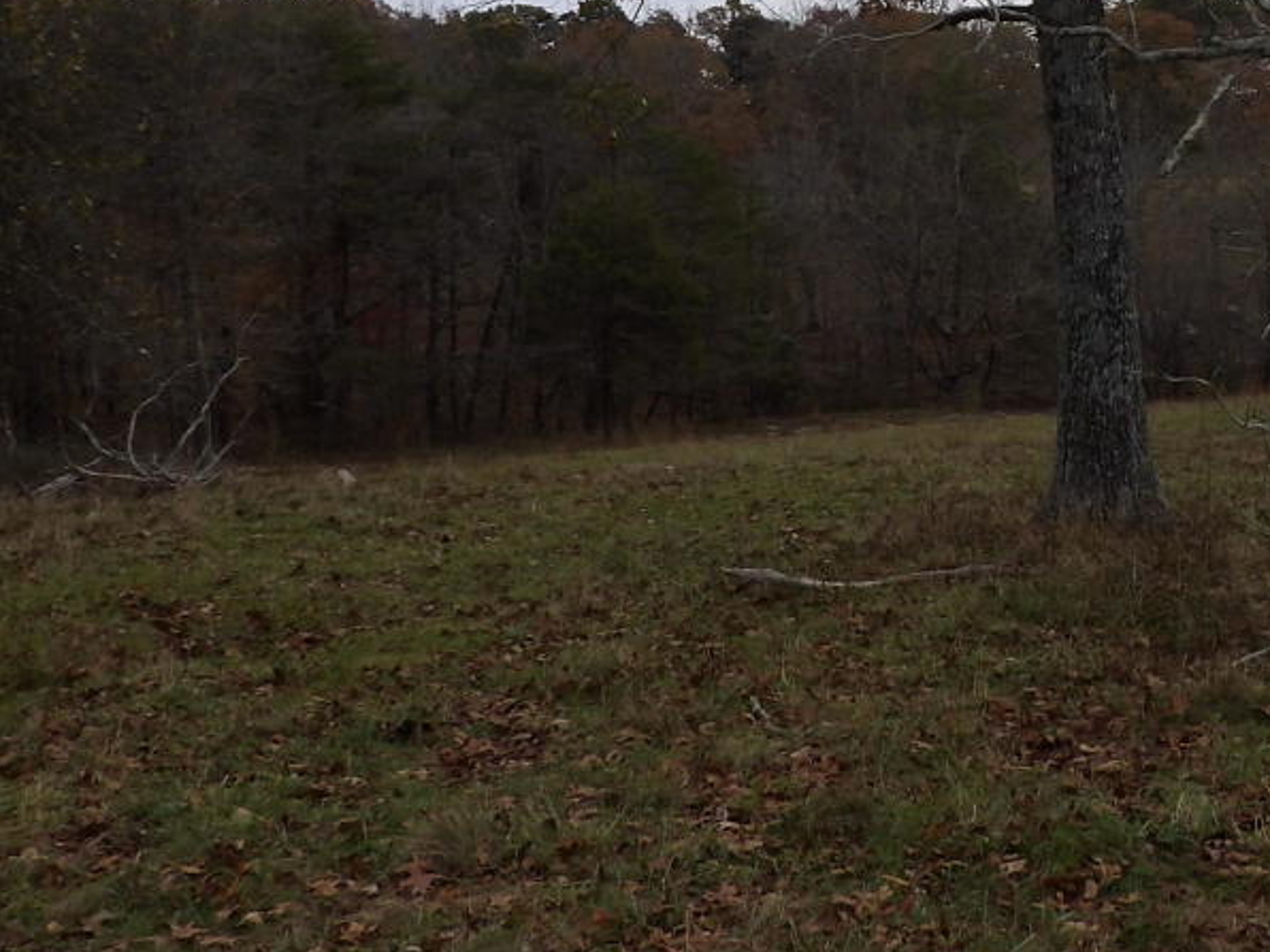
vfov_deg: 25.9
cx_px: 977
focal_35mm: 55
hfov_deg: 34.1
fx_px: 2018
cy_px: 141
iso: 100
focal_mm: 4.3
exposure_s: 1/734
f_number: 3.2
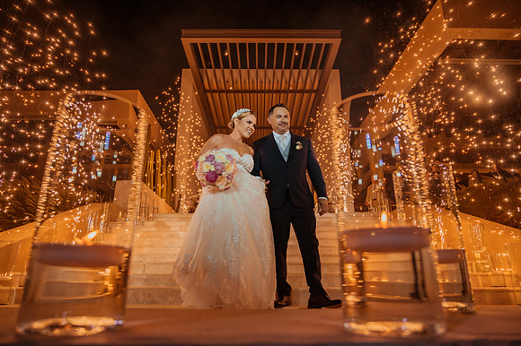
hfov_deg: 73.8
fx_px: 347
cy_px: 173
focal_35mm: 24
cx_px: 260
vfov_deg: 53.1
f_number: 4
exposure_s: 1/640
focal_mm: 24
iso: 1250
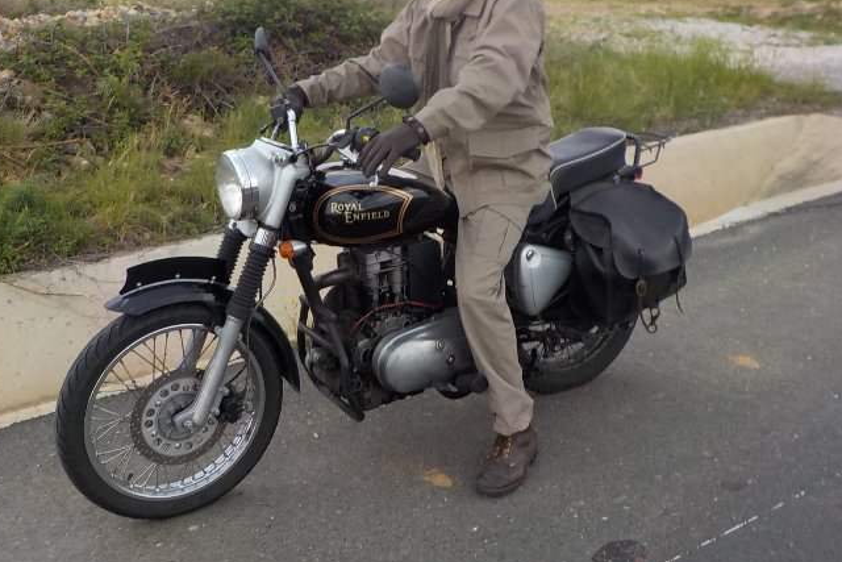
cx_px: 382
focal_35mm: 39
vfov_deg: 34.1
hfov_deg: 49.5
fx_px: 912
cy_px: 217
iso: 125
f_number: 3.3
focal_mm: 4.1
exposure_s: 1/200
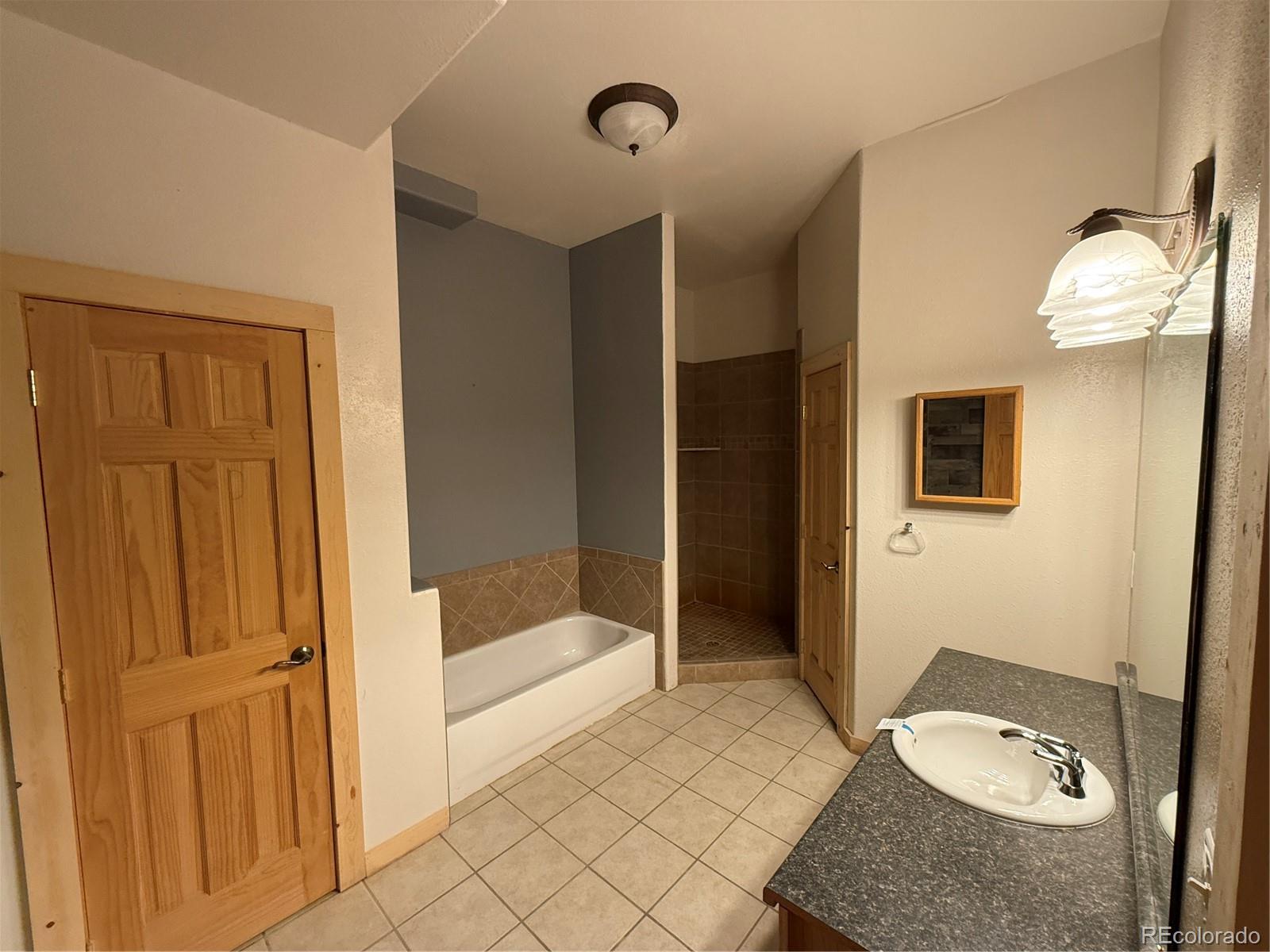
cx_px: 635
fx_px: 514
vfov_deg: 85.7
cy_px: 476
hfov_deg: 102.1
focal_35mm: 14
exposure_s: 1/60
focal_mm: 2.22
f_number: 2.2
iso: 400
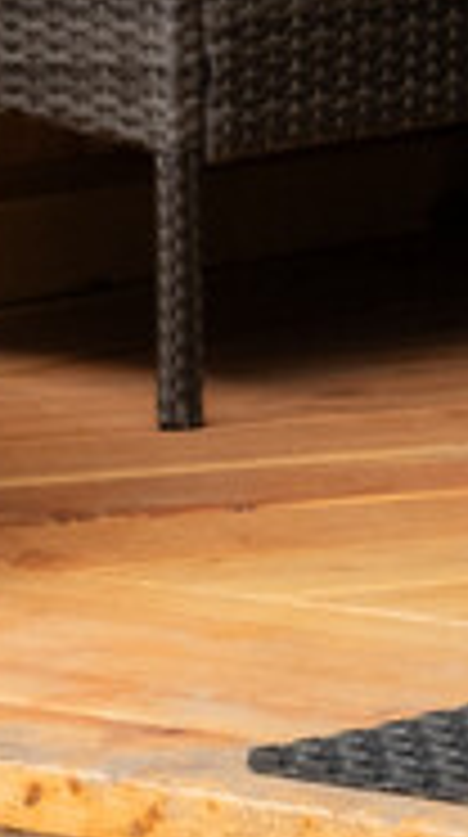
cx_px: 857
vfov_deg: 6.3
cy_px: -387
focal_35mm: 341
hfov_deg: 3.5
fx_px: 7557
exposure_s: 1/125
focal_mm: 39
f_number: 10
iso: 1250
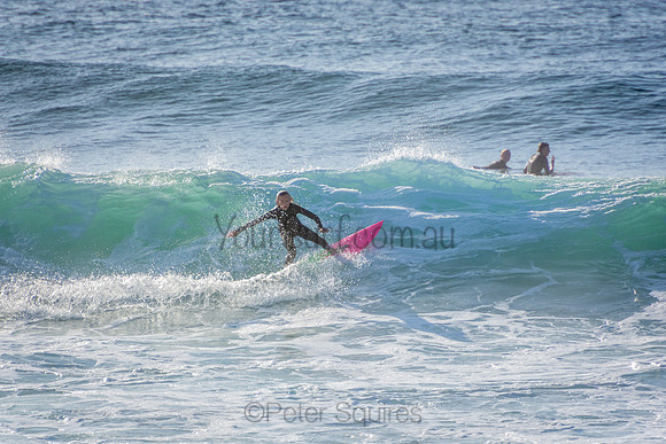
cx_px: 333
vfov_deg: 2.3
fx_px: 11102
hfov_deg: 3.4
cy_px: 222
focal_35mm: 600
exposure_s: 1/2000
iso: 180
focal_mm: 400
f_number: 5.6
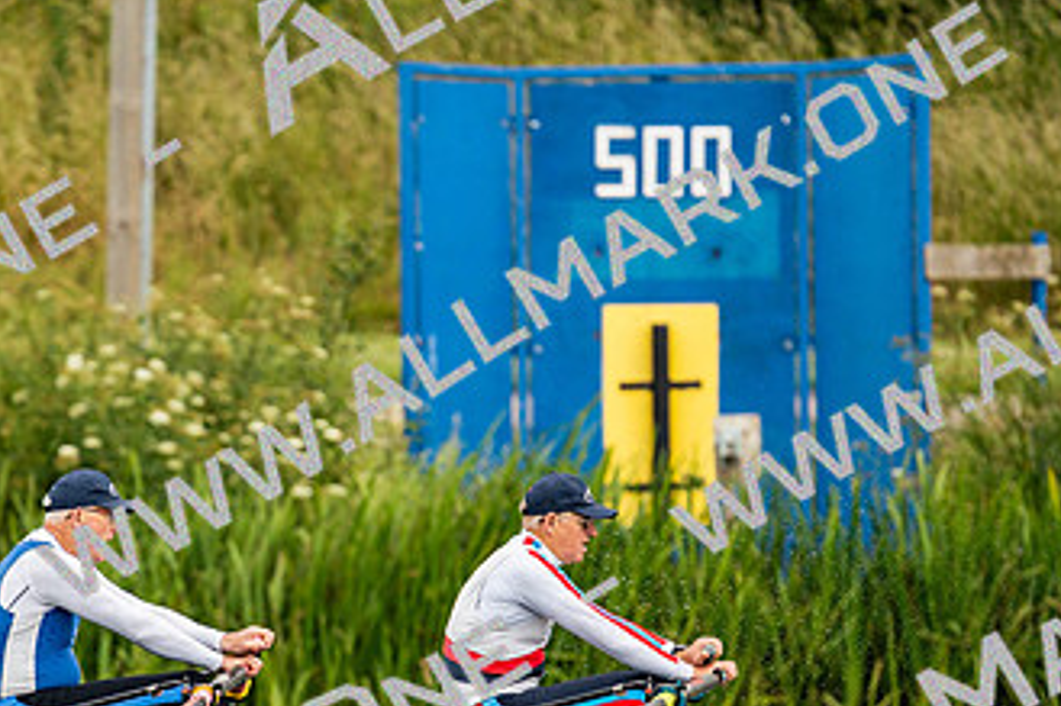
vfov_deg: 1.3
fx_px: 31194
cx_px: 435
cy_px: 608
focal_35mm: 1059
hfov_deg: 1.9
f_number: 6.3
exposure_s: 1/2000
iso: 1000
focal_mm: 600
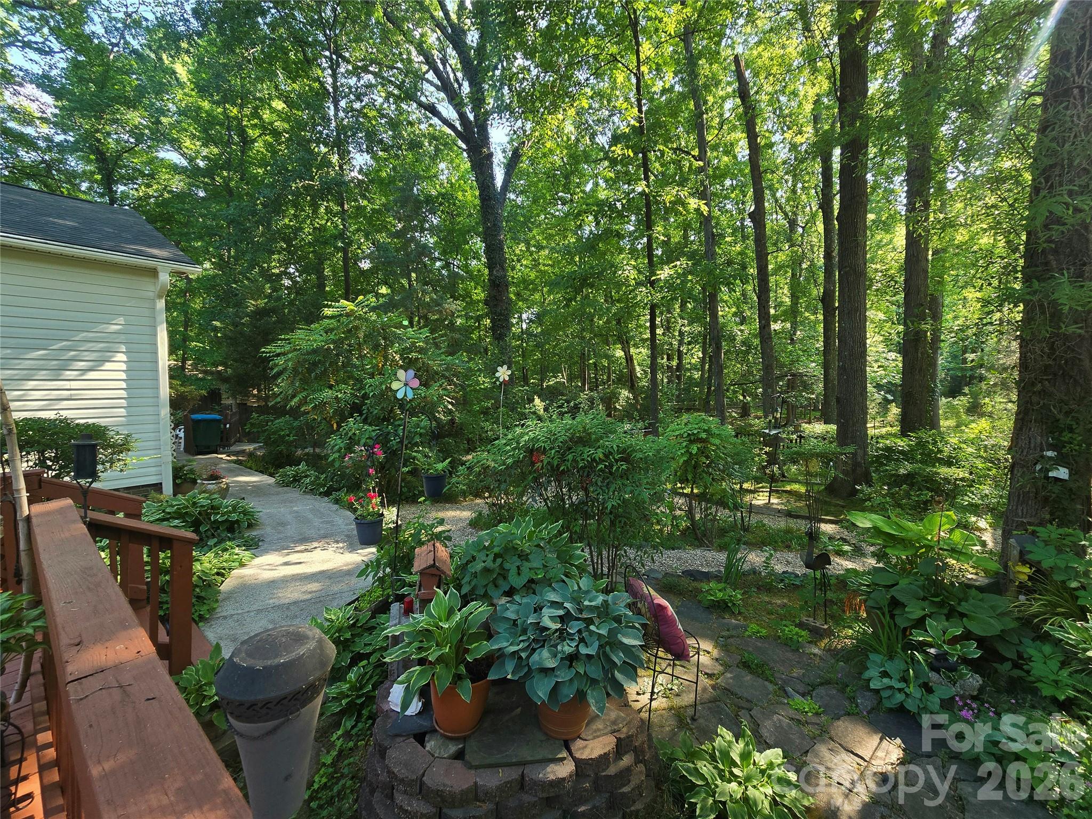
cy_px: 410
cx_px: 546
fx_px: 410
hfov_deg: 106.2
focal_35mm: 13
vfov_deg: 89.9
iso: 64
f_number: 2.2
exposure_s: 1/120
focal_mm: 2.2
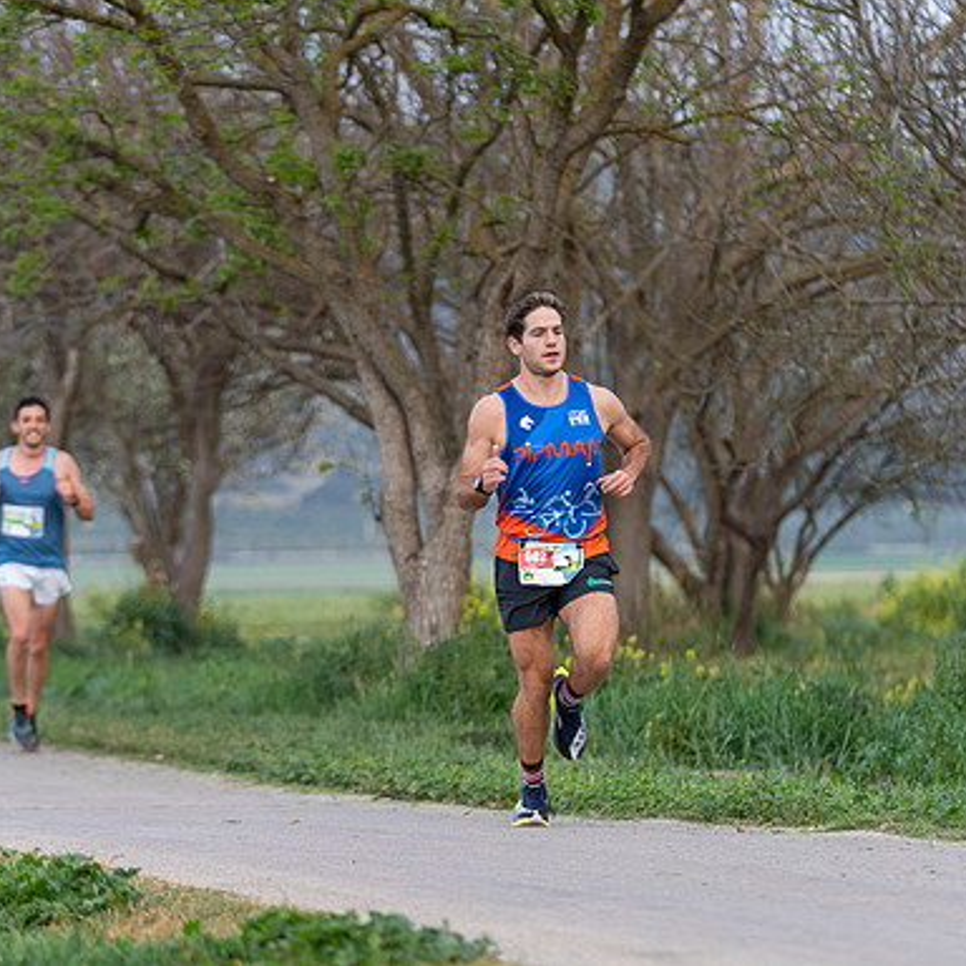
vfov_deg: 10.8
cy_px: 548
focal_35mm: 162
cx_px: 477
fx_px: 5115
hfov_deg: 10.8
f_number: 2.8
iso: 800
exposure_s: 1/400
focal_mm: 111
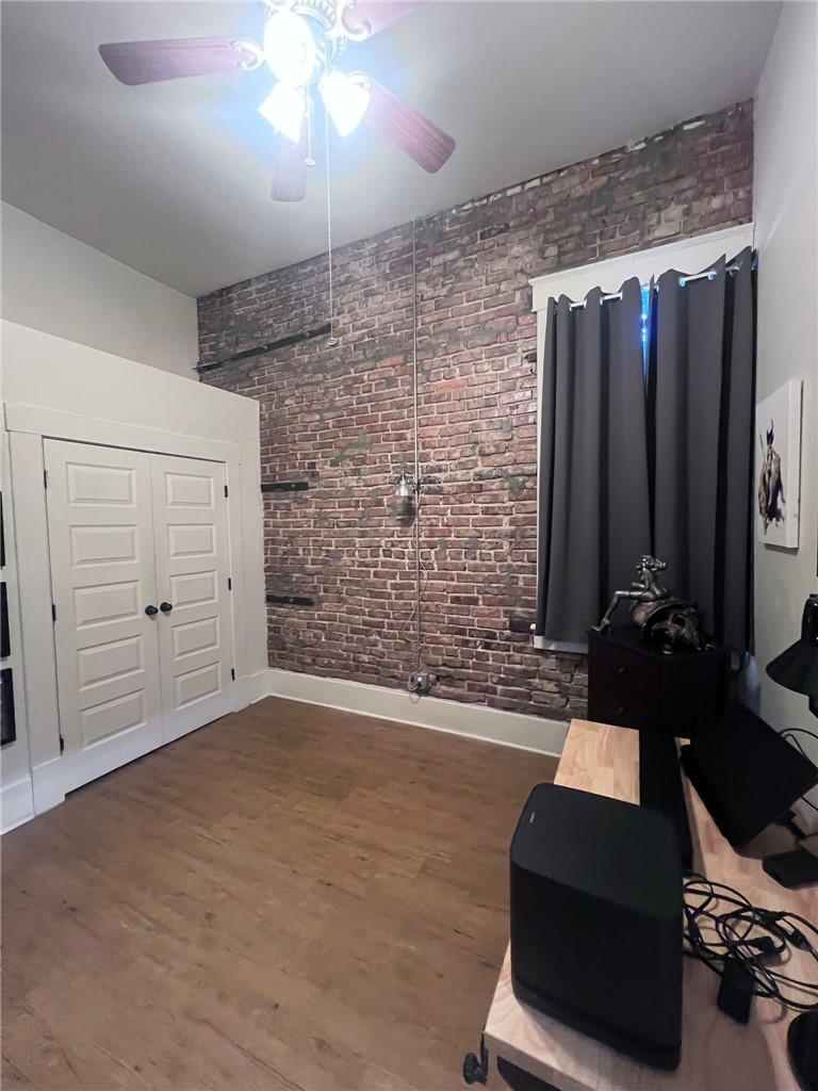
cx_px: 409
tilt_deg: -1.0
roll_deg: +0.5
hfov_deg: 89.9
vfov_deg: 106.2
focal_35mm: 13
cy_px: 546
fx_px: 410
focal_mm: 1.57
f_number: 1.8
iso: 800
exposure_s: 1/60
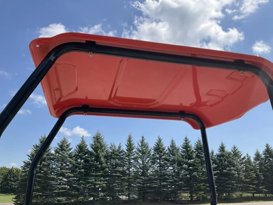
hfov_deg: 61.7
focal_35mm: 29
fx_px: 229
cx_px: 136
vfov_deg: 48.2
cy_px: 102
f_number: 1.8
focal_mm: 3
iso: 25
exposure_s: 1/1626
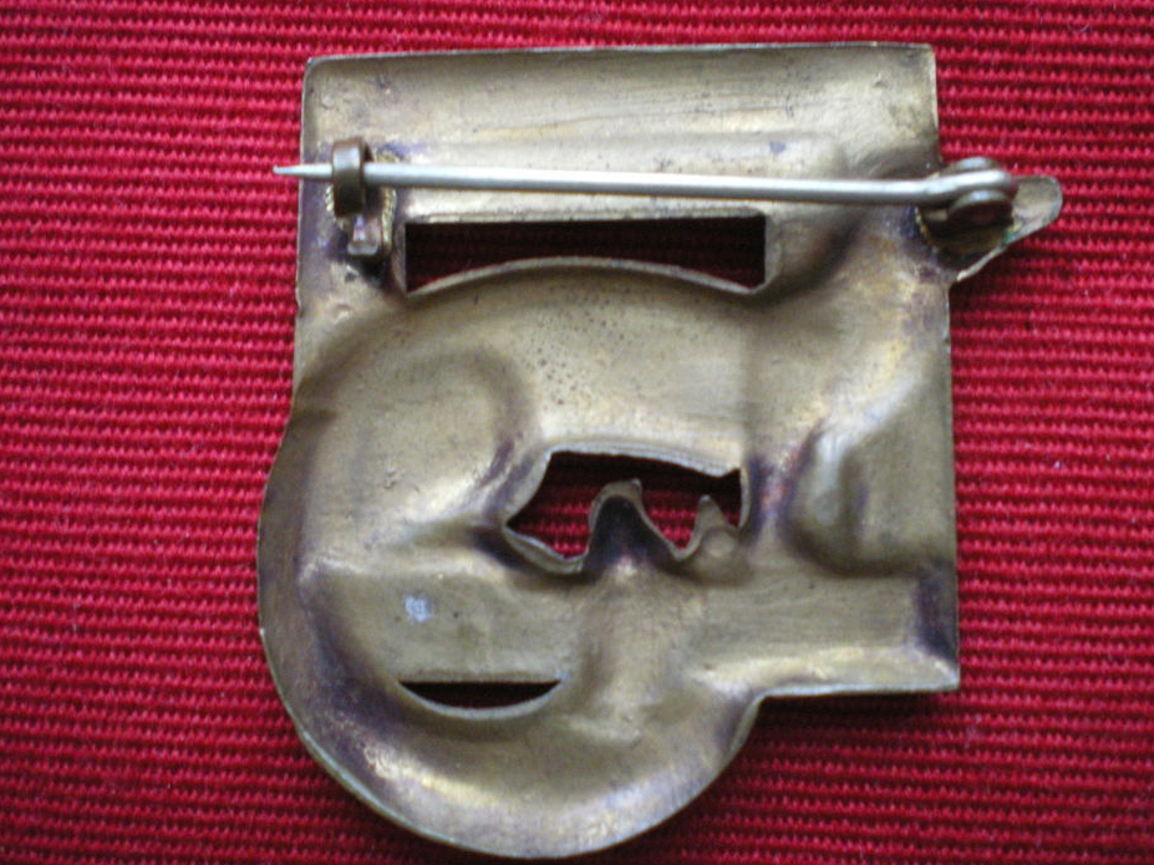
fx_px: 1367
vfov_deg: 35.1
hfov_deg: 45.8
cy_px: 418
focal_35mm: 41
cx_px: 568
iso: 400
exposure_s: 1/40
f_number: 3.1
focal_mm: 6.3
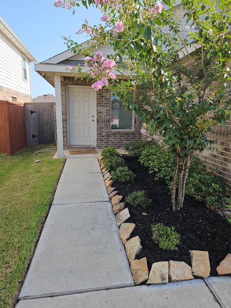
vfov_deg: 73.9
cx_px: 116
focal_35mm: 23
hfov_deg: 58.9
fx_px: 205
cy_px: 154
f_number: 1.8
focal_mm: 5.4
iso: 25
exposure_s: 1/722
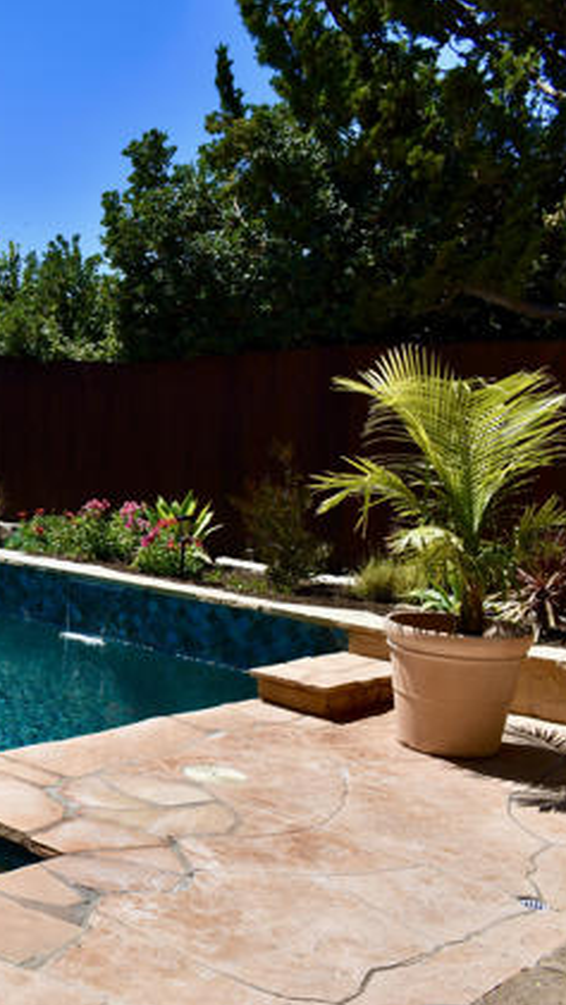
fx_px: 1147
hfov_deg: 25.9
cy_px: 502
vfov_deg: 47.3
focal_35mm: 43
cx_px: -33
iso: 100
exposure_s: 1/250
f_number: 8
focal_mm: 18
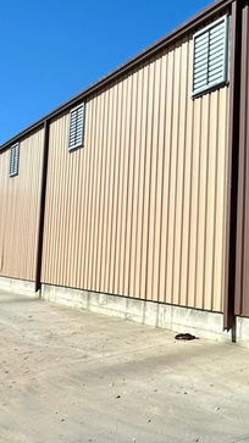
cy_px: 209
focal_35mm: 43
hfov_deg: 23.0
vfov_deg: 47.3
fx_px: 505
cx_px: 361
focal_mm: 2.22
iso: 50
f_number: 2.2
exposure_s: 1/2398
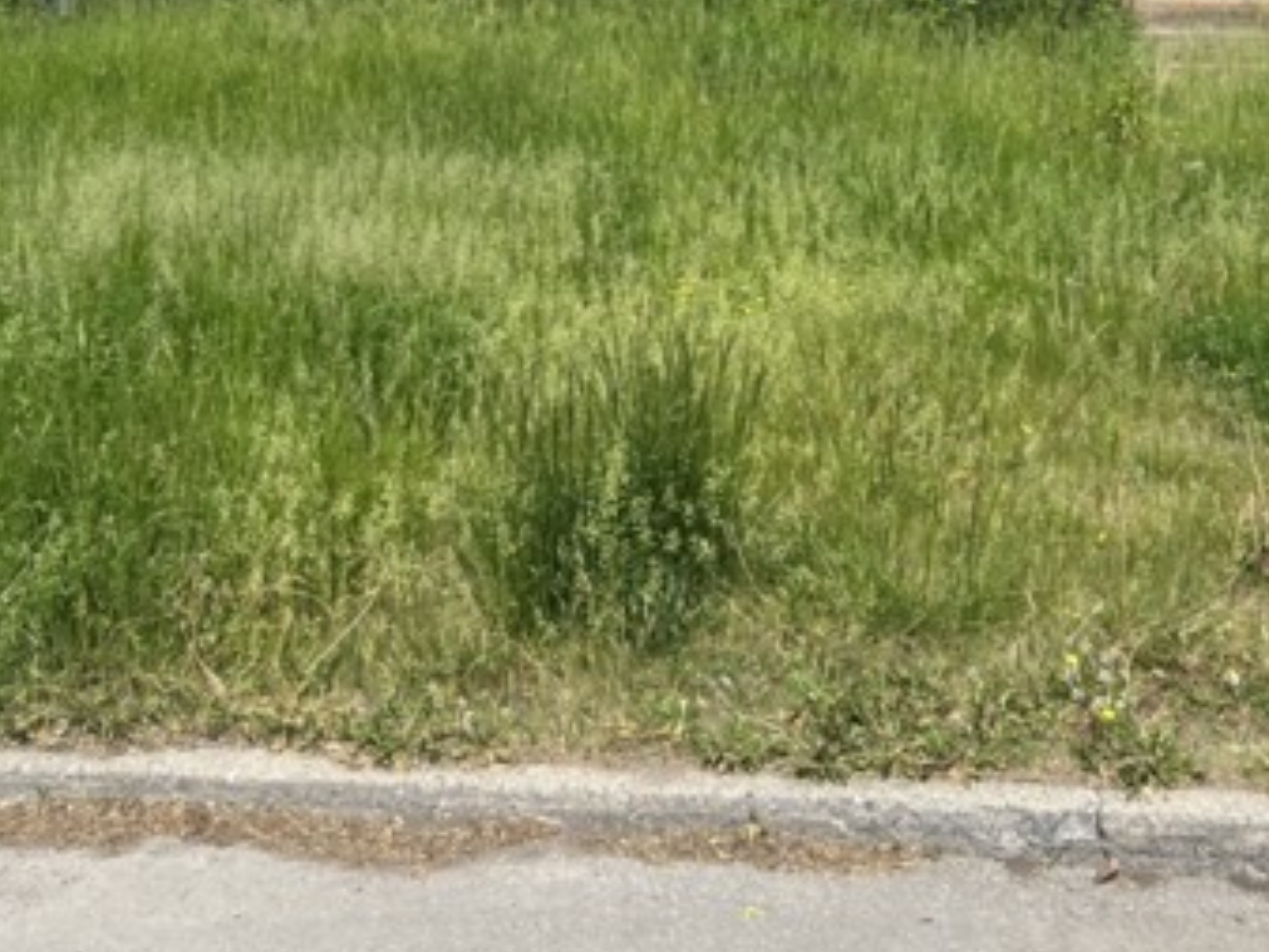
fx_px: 1980
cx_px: 689
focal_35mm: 54
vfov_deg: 26.2
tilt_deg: +0.3
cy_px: 100
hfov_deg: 35.5
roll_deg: -3.0
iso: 50
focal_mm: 5.7
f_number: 1.5
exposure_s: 1/3257
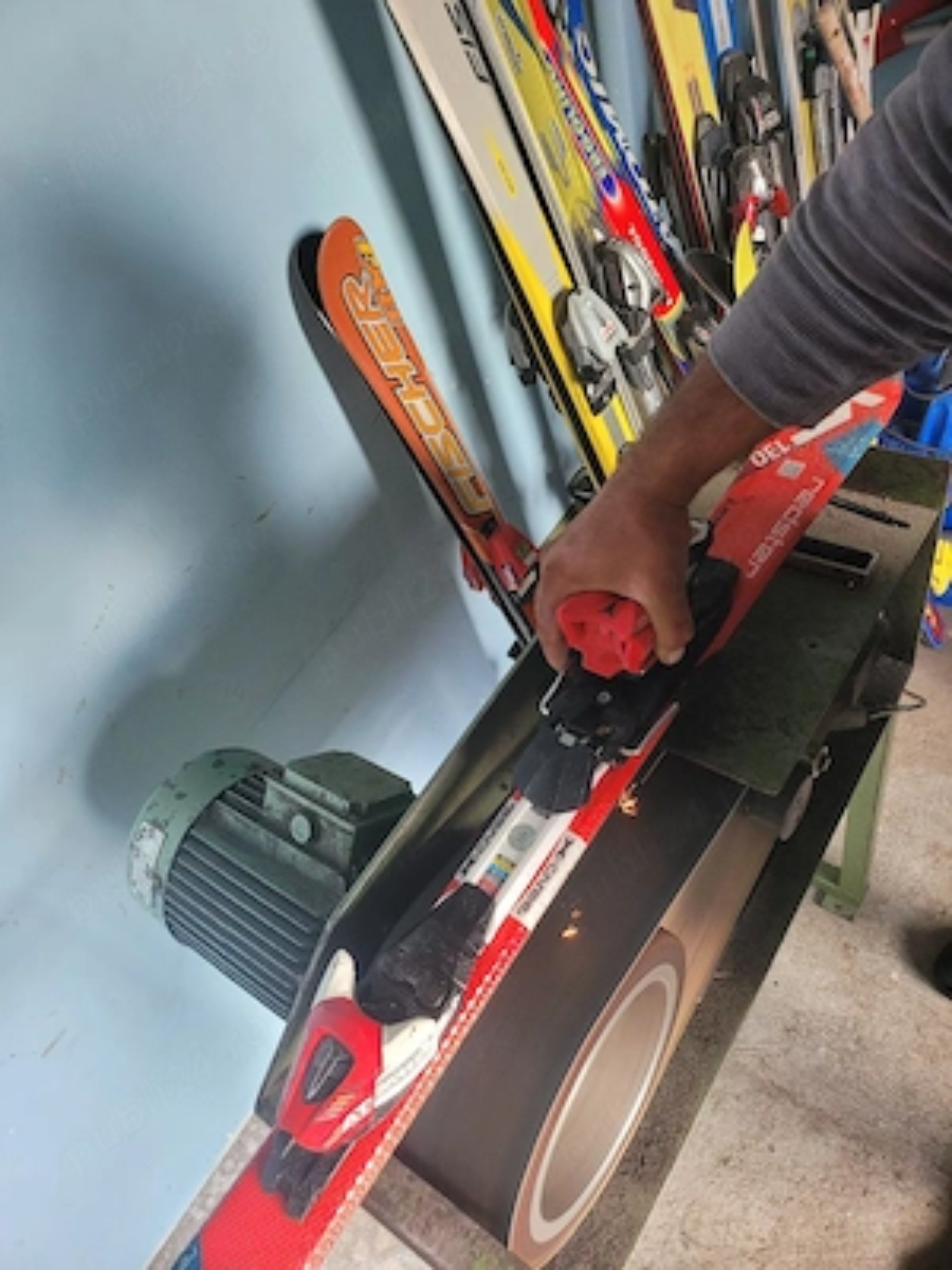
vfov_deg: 67.3
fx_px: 953
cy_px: 635
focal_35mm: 26
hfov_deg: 53.1
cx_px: 476
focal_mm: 5
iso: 200
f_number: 1.8
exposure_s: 1/100
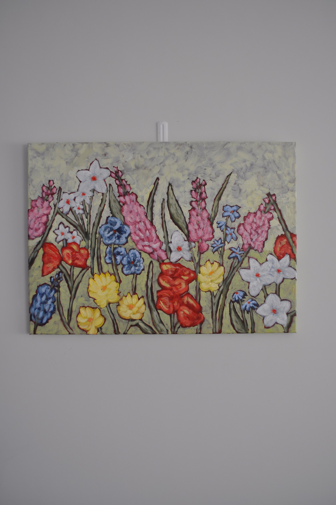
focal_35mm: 30
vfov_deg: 62.0
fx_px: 421
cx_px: 168
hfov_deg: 43.5
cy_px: 252
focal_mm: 20
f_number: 4.5
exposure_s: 1/80
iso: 400
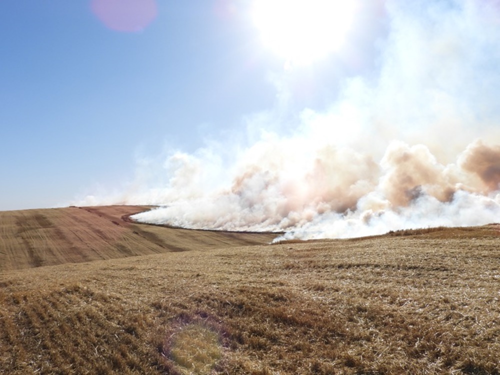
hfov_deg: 60.0
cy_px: 188
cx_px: 250
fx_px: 433
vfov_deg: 46.8
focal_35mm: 30
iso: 100
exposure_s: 1/640
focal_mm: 5.4
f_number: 7.1
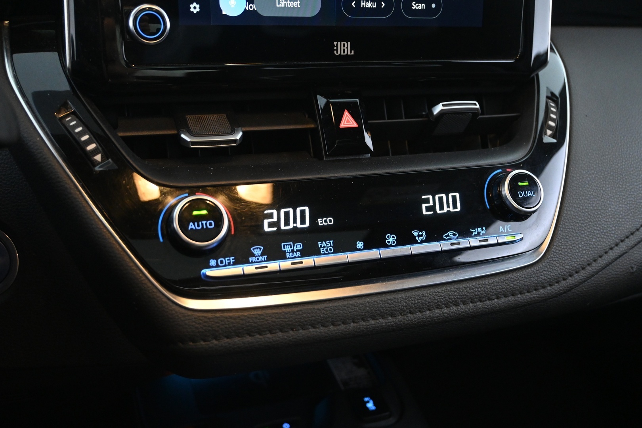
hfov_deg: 53.1
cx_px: 321
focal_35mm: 36
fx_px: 642
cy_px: 214
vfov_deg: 36.9
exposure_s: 1/25
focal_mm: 24
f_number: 4.2
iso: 3200
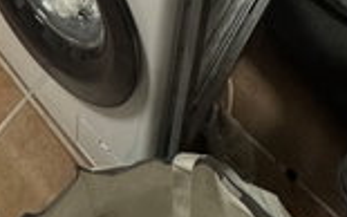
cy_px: -359
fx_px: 482
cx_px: 7
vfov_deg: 13.4
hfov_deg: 36.0
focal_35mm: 51
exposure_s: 1/50
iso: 200
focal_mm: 2.22
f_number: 2.2
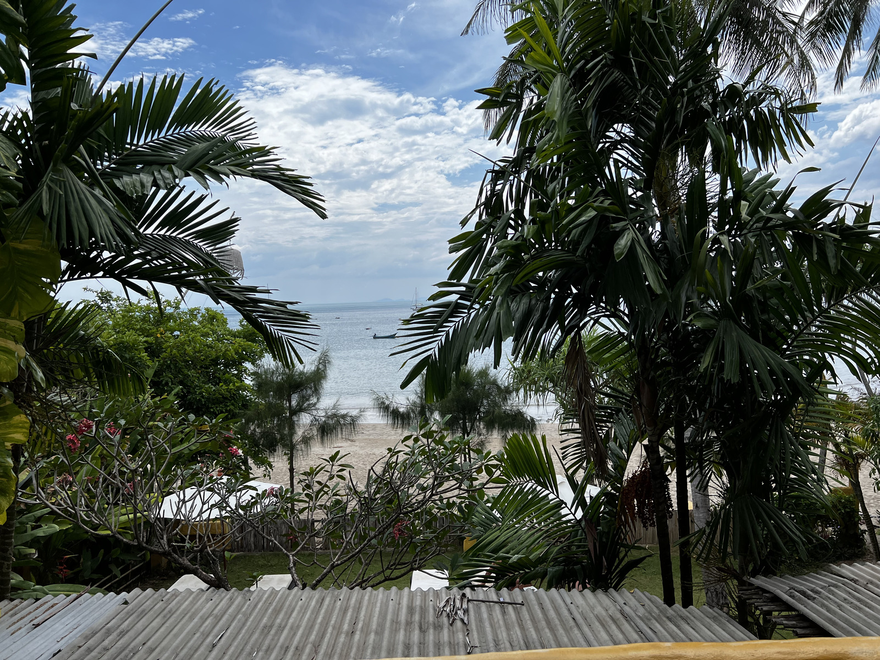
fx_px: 661
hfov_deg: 67.3
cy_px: 330
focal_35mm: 26
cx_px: 440
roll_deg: +2.2
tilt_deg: -3.3
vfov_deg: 53.1
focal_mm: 5.7
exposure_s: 1/4831
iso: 50
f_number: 1.5
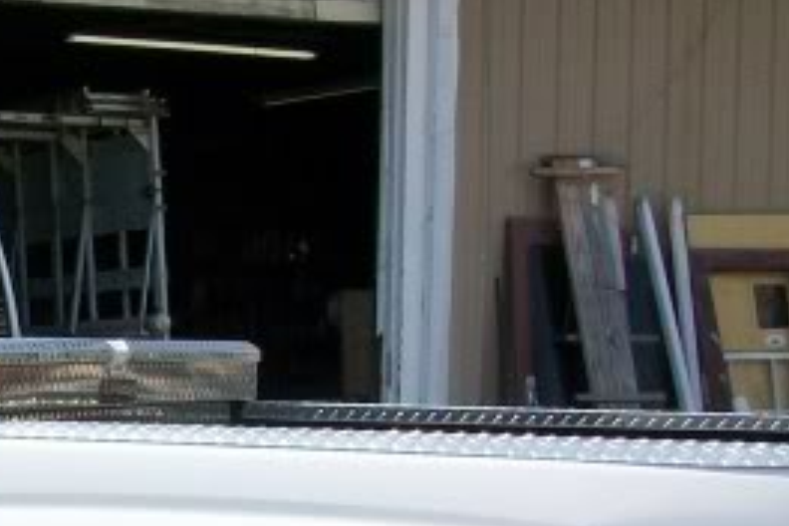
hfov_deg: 14.9
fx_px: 2827
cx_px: -332
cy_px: 565
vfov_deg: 10.5
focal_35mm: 129
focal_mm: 5.7
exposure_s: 1/250
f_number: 5.5
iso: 64
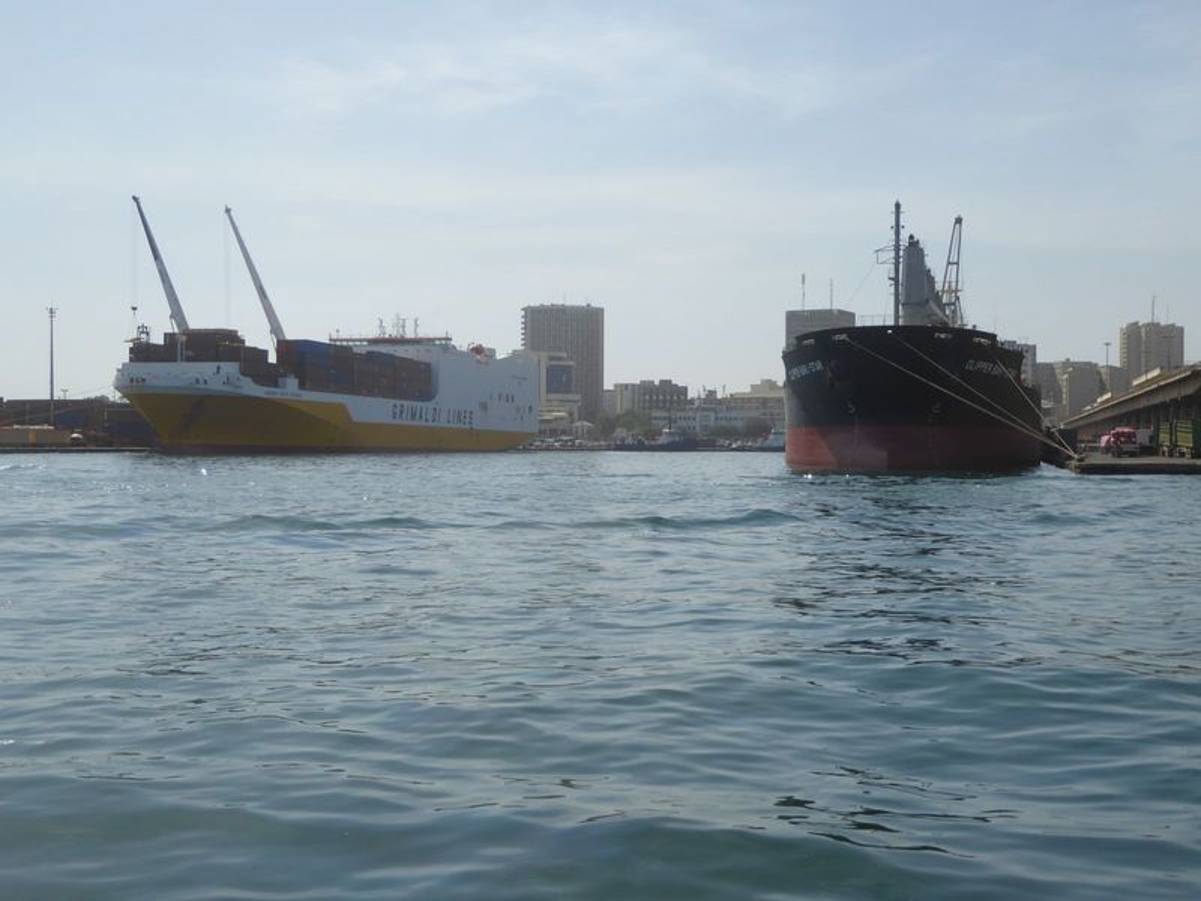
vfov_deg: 31.5
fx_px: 1596
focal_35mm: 46
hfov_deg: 41.2
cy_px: 450
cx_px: 600
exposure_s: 1/1000
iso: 80
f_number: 3.9
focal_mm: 7.8
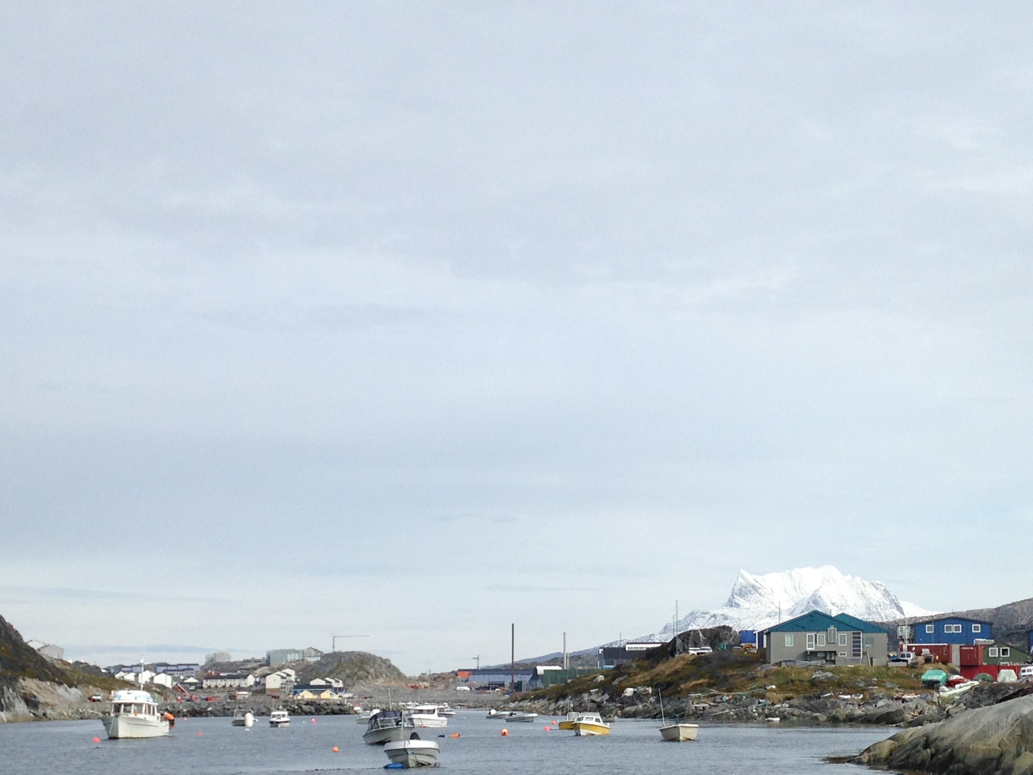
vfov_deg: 21.5
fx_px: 2029
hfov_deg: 28.5
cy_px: 555
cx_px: 598
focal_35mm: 68
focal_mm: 4.12
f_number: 2.4
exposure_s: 1/1748
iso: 50
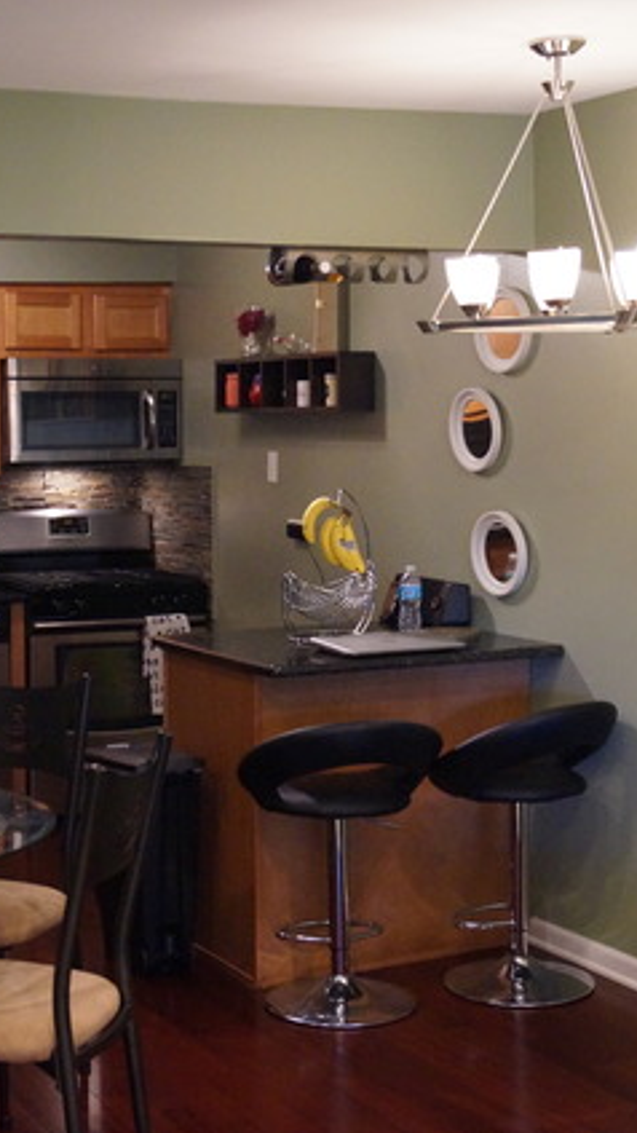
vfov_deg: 36.6
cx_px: 177
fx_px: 1711
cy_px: 565
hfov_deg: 21.0
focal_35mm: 57
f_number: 4
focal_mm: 24
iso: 3200
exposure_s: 1/100
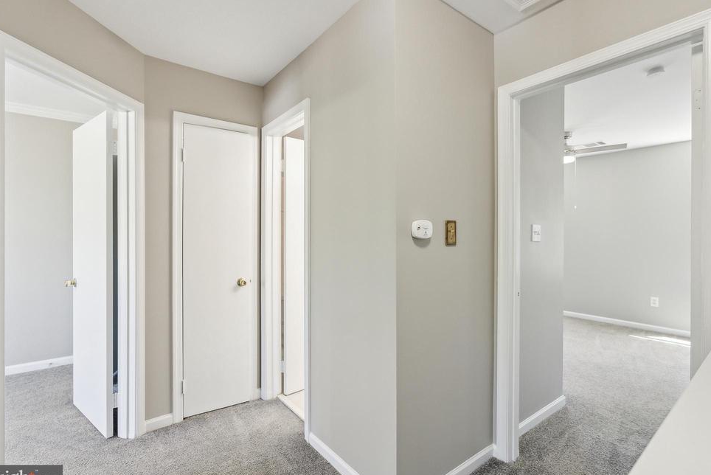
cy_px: 240
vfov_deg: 70.5
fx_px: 336
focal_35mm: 17
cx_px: 358
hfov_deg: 93.2
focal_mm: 16
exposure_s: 1/80
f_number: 4
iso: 800
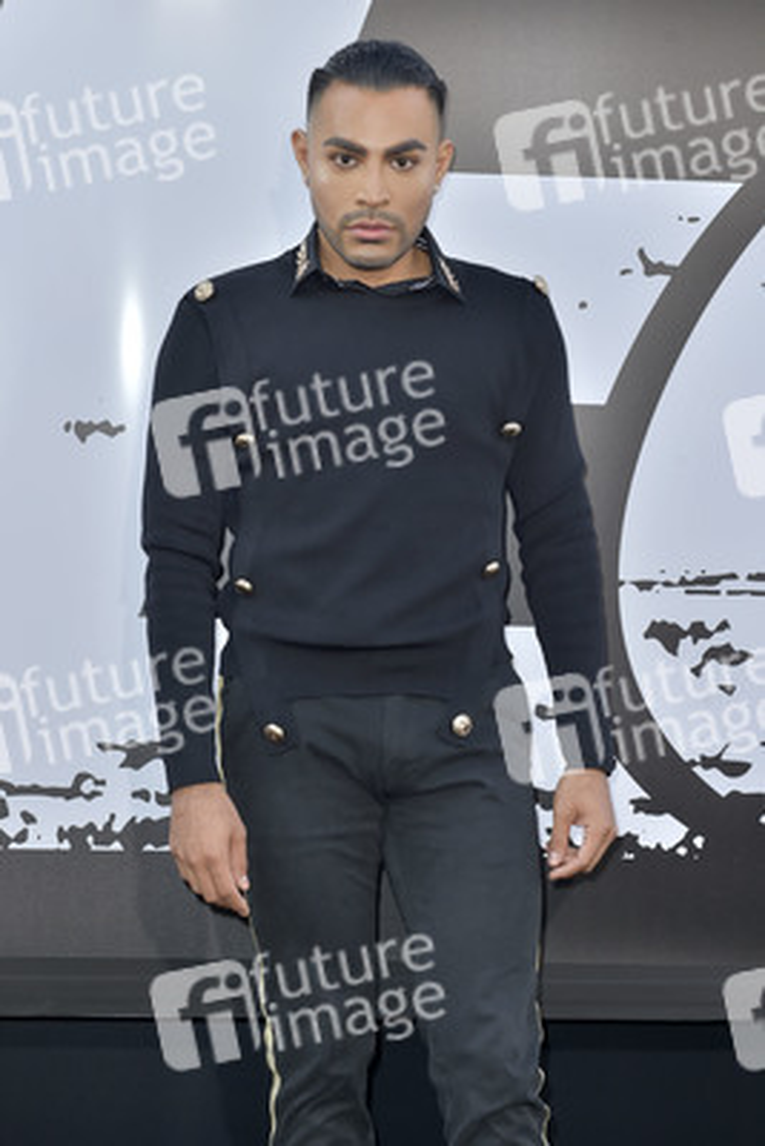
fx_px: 2229
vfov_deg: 28.8
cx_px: 382
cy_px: 573
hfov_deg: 19.5
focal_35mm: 70
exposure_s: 1/200
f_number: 6.3
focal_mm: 70
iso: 250
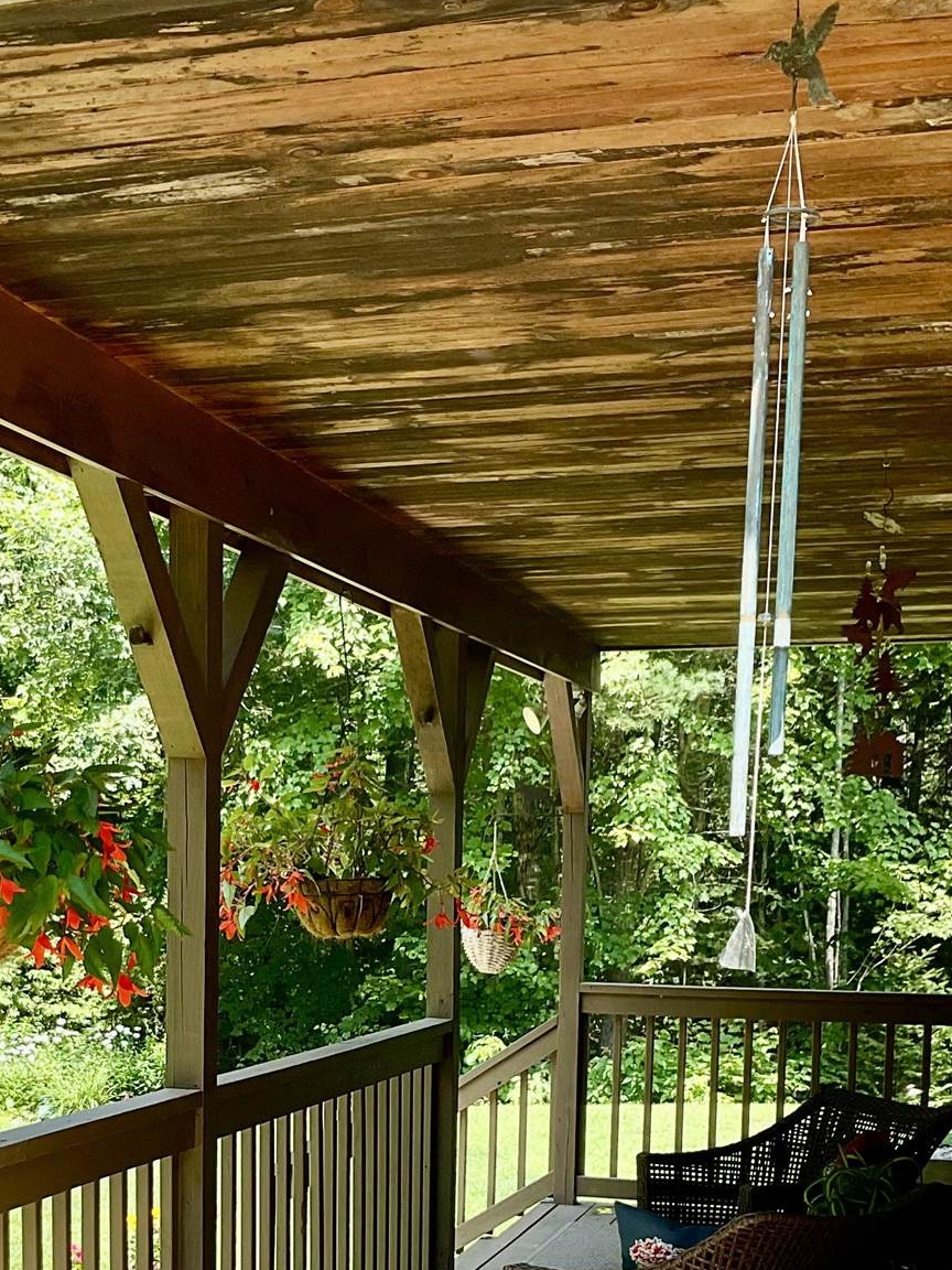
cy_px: 1062
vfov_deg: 32.1
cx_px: 266
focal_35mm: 58
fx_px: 2127
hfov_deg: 25.0
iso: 16
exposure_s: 1/465
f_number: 1.8
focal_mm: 3
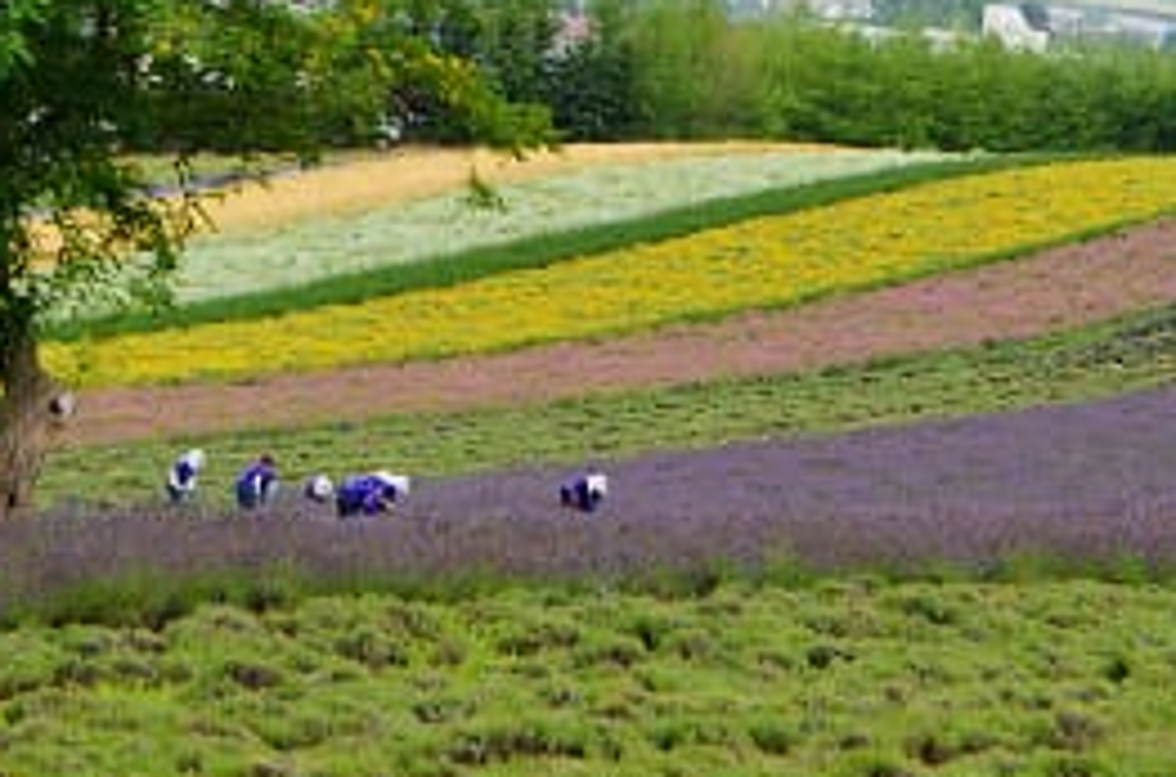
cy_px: -153
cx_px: 716
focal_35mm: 182
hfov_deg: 11.3
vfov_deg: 7.4
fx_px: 5927
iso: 1000
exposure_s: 1/1000
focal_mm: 50
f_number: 5.6
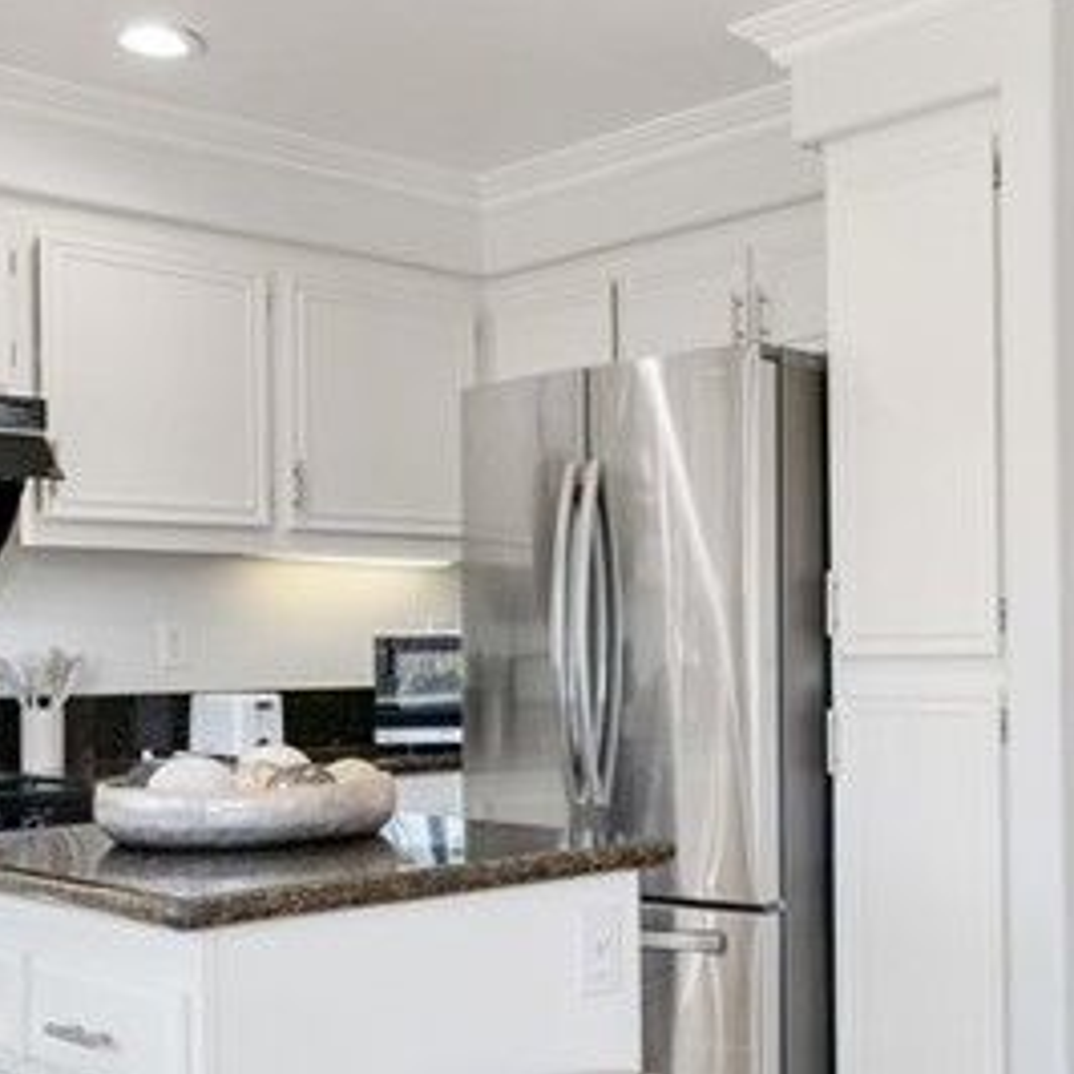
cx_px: 856
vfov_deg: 34.6
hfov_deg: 33.7
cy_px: 646
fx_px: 1720
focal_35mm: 49
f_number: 8
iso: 800
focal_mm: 15
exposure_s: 1/15
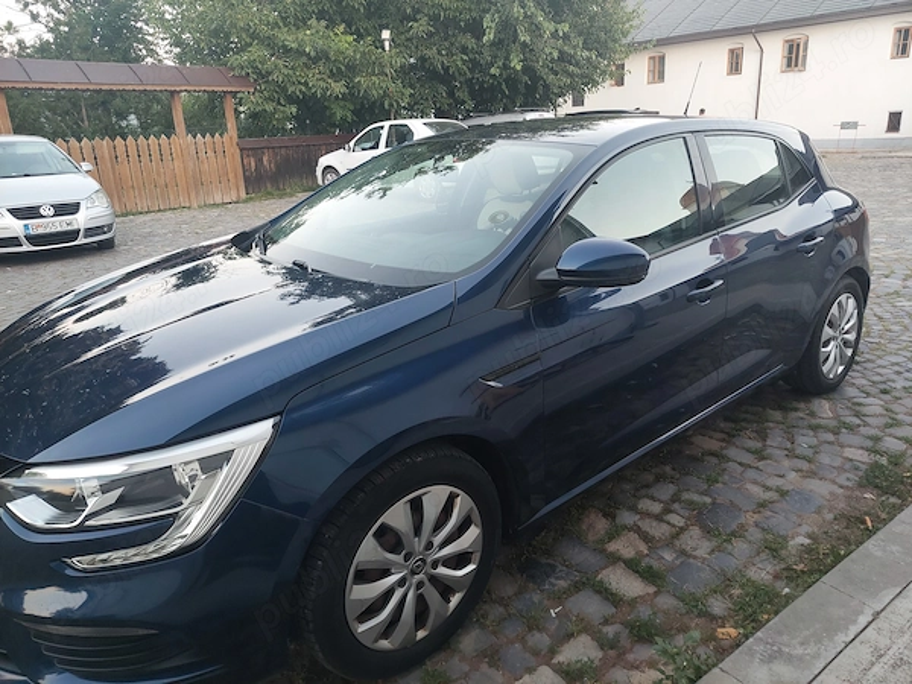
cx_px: 456
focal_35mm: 25
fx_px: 659
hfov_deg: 69.4
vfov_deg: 54.9
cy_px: 342
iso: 320
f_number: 1.8
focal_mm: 5.23
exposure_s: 1/50
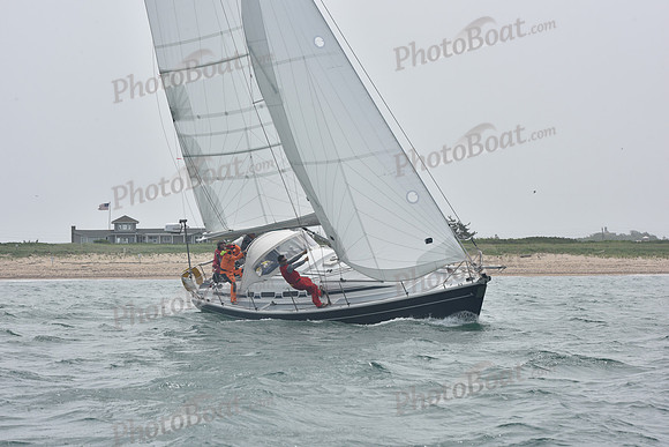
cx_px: 334
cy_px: 224
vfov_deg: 14.0
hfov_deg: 20.8
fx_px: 1822
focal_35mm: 98
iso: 250
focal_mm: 98
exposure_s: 1/800
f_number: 13
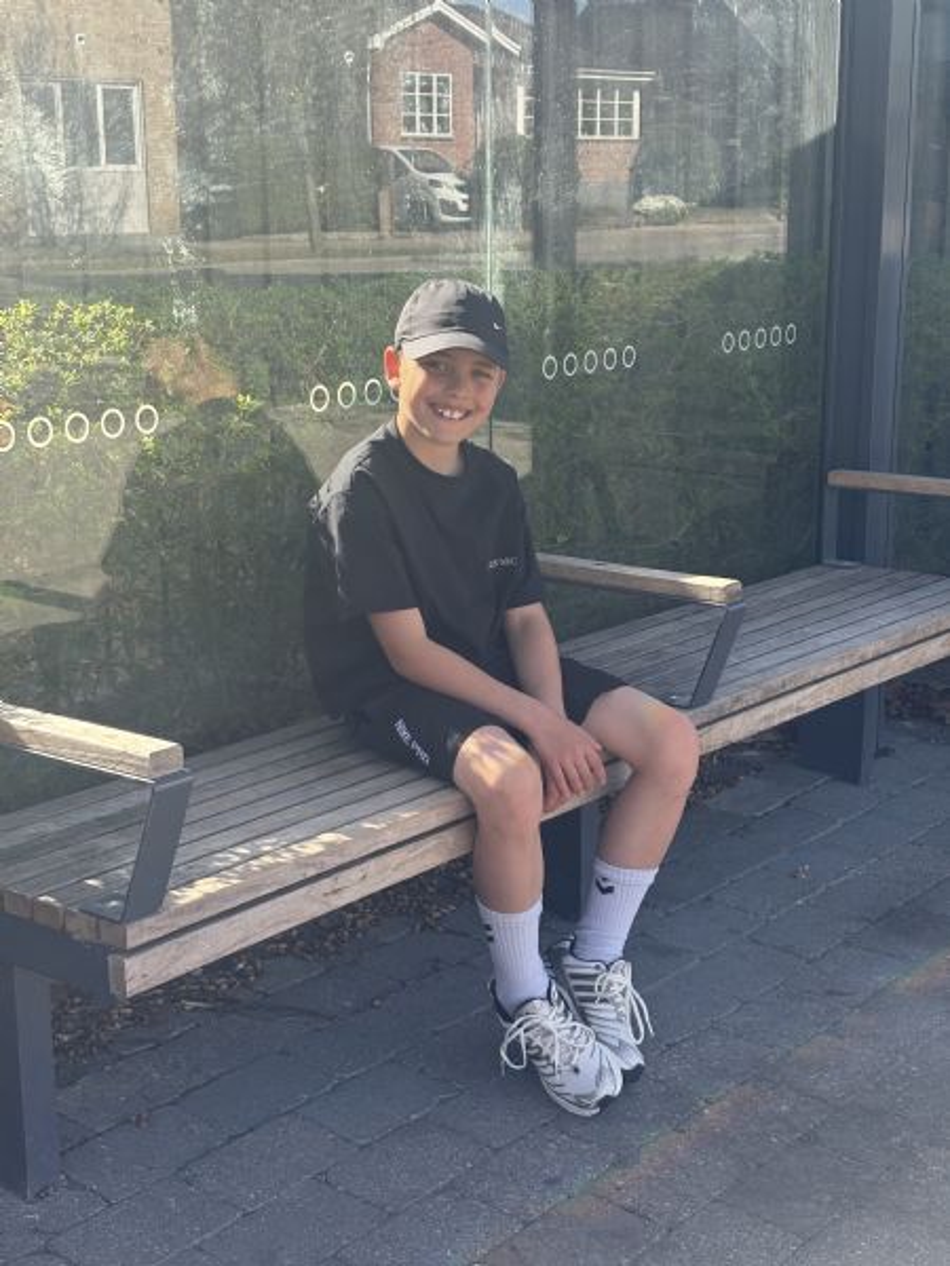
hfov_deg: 28.0
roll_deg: +0.5
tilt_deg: -13.4
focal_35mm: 52
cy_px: 633
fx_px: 1903
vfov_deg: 36.8
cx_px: 475
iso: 32
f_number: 1.6
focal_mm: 5.96
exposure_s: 1/562
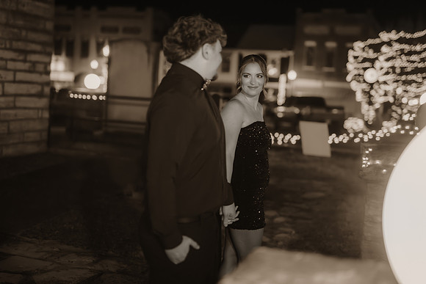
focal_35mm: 50
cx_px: 213
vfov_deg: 27.0
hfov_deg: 39.6
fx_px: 592
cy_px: 142
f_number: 1.4
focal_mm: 50
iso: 2500
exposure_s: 1/250
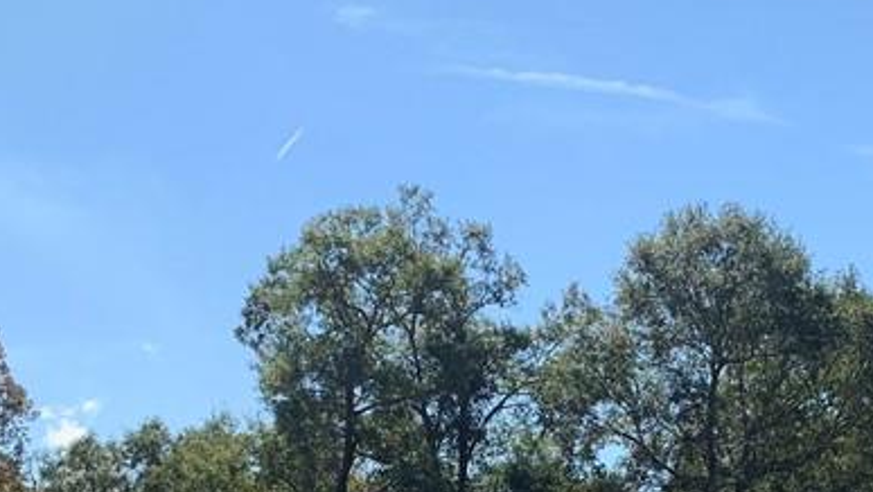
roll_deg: -0.6
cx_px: 602
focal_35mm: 75
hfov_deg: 28.0
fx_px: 1737
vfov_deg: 15.2
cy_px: 686
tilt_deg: +0.6
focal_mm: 4.25
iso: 25
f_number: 1.8
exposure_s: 1/1992
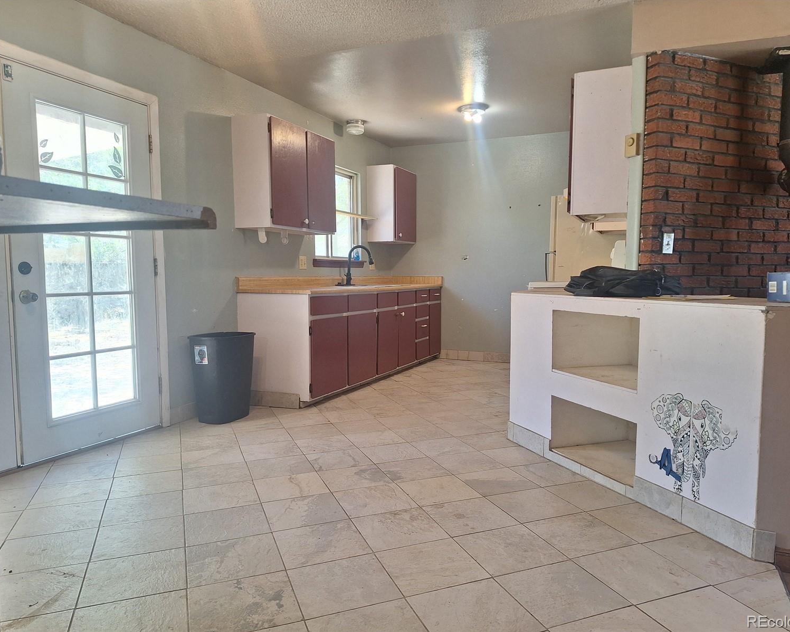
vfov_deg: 58.8
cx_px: 410
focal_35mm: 24
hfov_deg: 70.3
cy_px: 316
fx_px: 561
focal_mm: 5.54
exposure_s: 1/120
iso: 80
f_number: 1.8
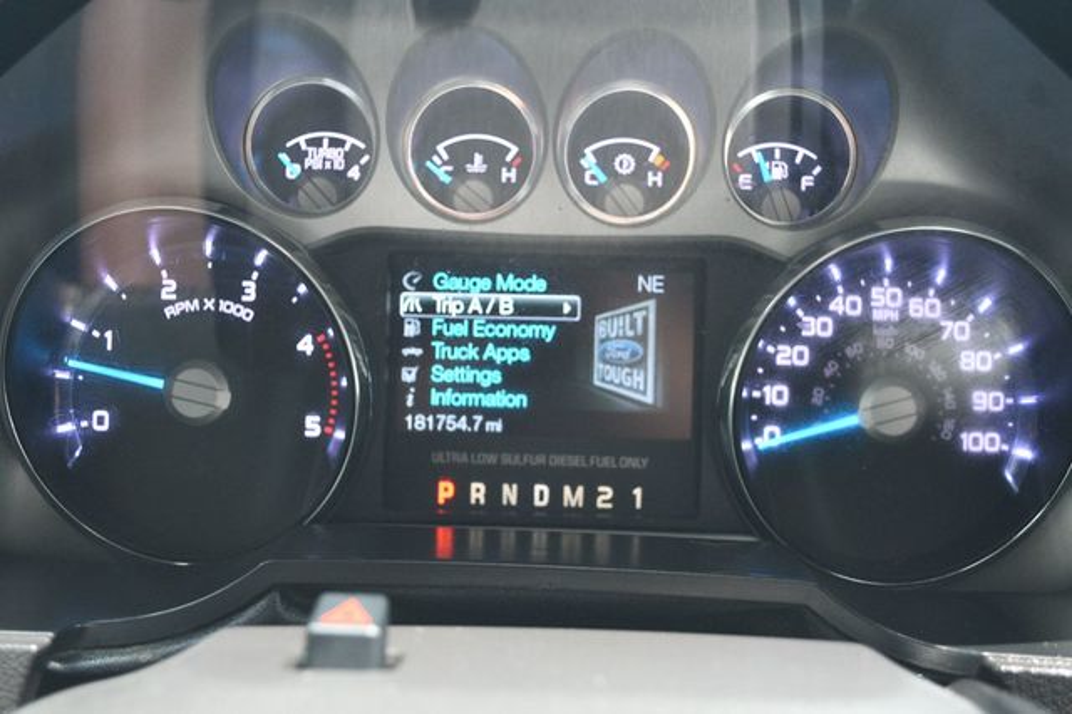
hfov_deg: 53.2
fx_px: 1071
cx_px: 536
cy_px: 357
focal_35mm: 36
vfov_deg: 36.8
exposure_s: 1/125
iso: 1400
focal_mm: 24
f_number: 4
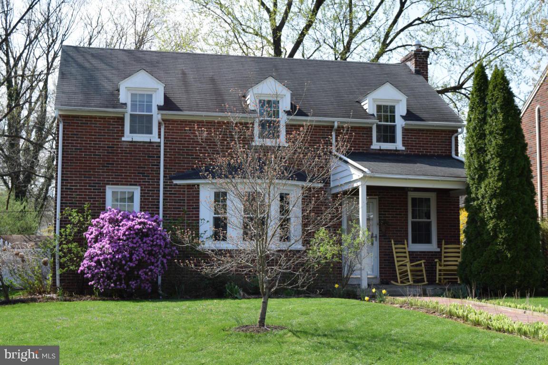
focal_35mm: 54
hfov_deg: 36.9
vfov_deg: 25.1
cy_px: 182
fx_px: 822
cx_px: 274
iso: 200
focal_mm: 36
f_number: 8
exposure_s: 1/250
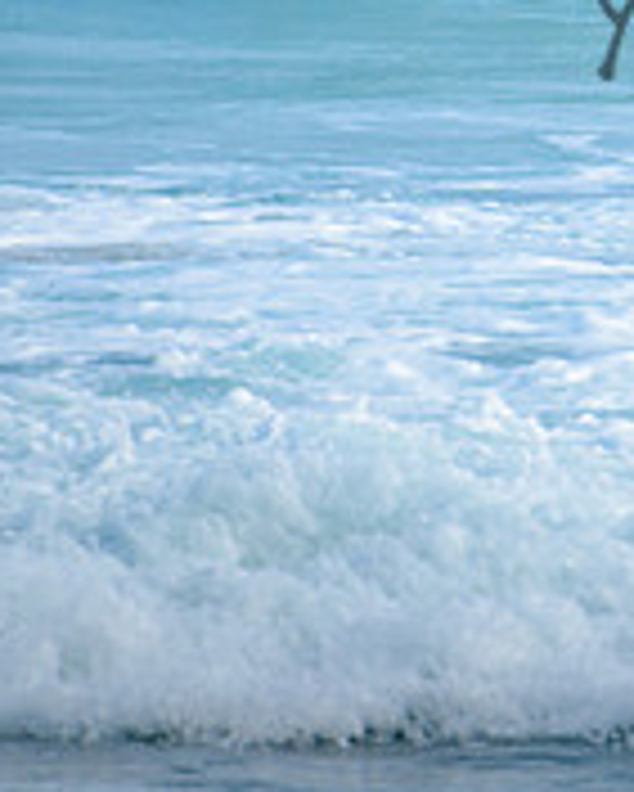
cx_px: 1050
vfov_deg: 1.3
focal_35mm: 1519
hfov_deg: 1.0
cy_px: -221
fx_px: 35597
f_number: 5.6
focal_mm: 400
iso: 320
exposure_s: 1/1250
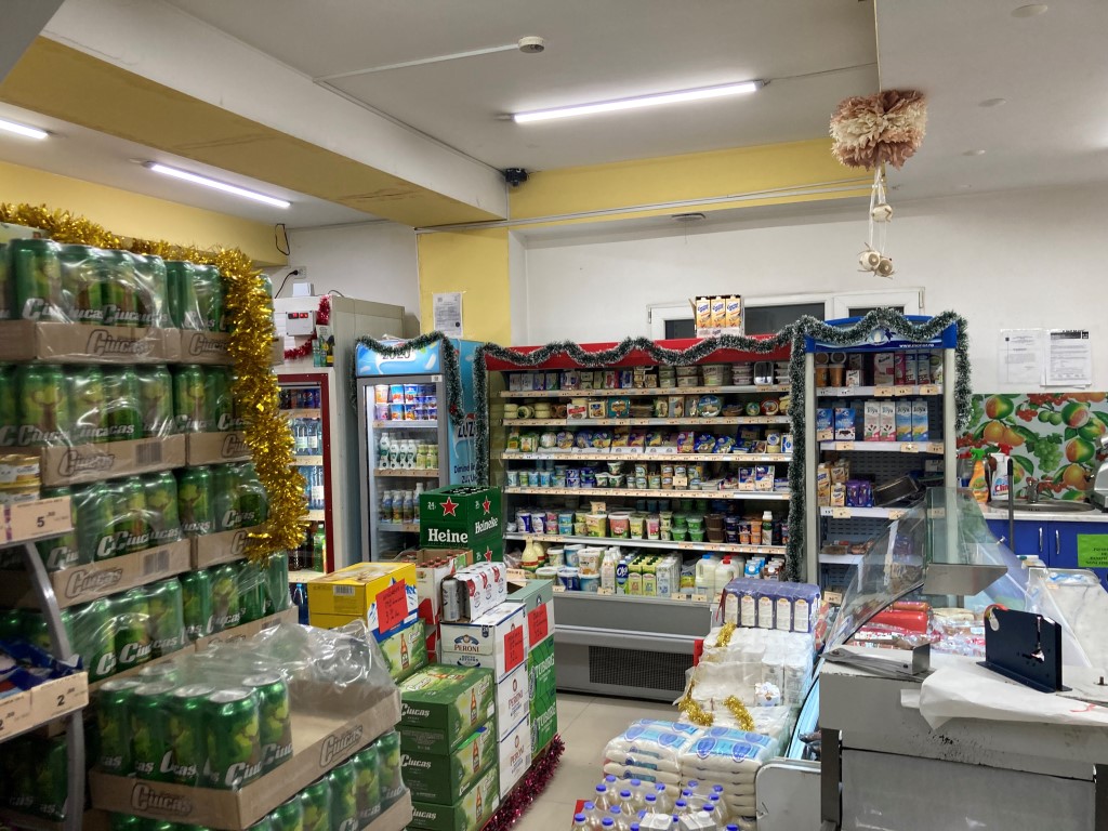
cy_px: 416
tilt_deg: -1.9
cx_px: 554
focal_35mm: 28
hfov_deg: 63.4
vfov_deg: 49.7
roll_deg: +0.6
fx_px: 896
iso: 80
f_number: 1.8
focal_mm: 3.99
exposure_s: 1/50
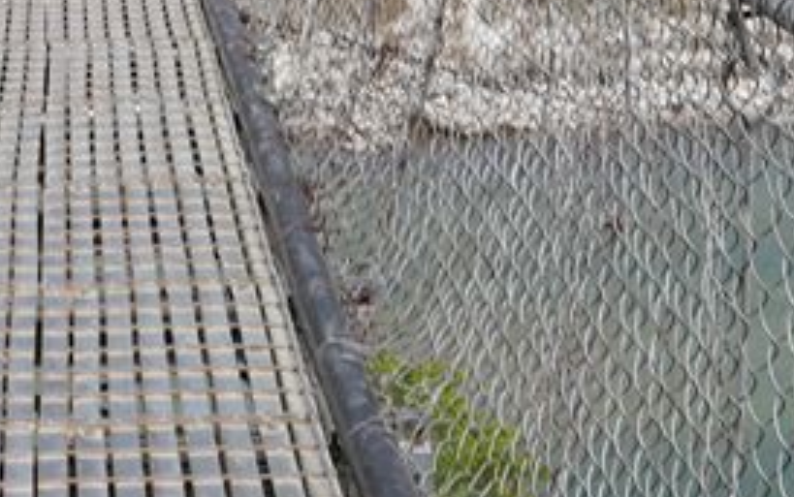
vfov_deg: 6.9
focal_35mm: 179
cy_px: -759
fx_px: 3876
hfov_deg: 11.6
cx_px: 108
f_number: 9
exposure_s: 1/100
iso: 100
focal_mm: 24
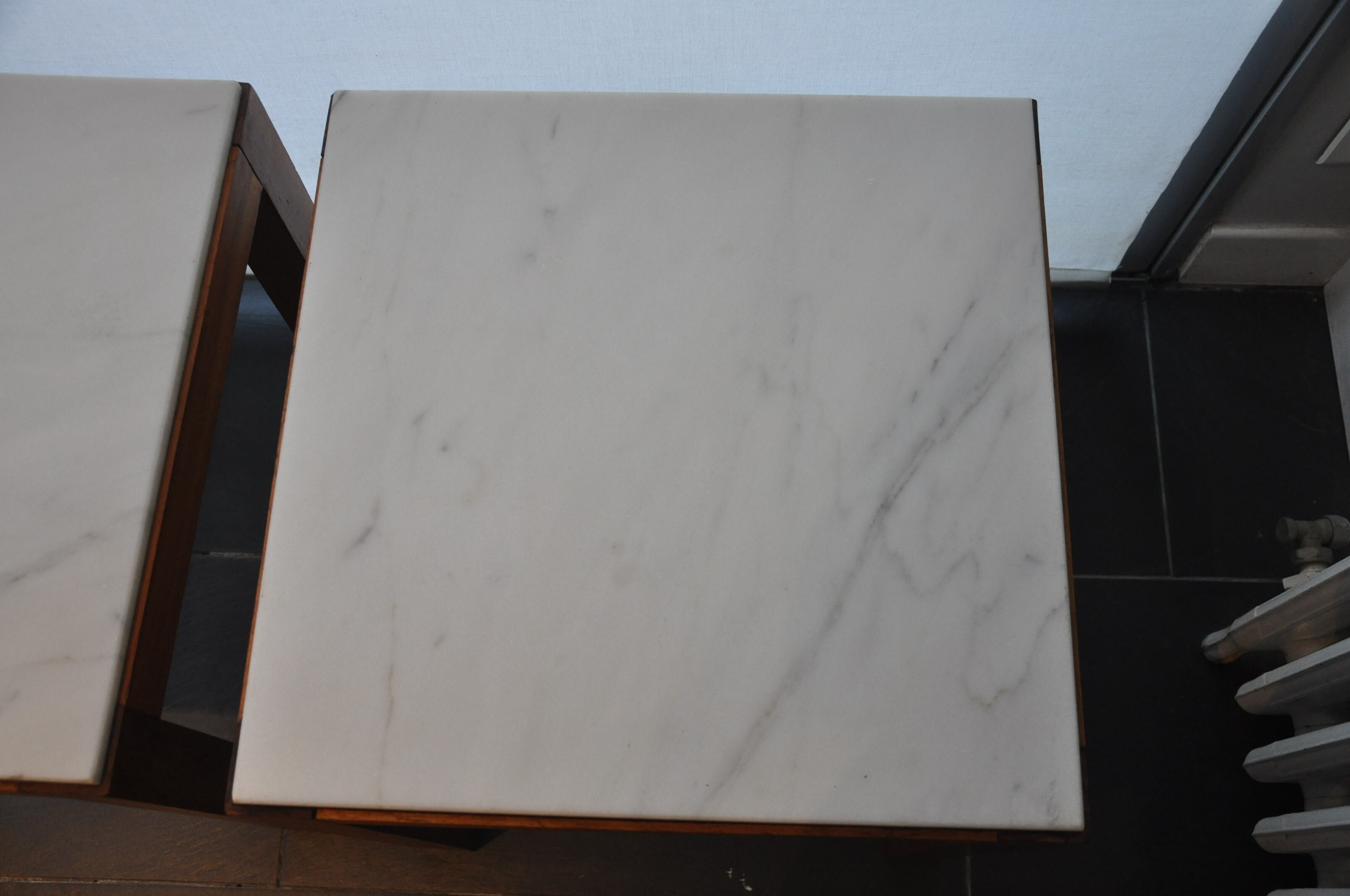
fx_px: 1236
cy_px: 448
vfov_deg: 39.9
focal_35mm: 33
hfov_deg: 57.3
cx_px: 675
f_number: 4
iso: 800
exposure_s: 1/60
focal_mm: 22
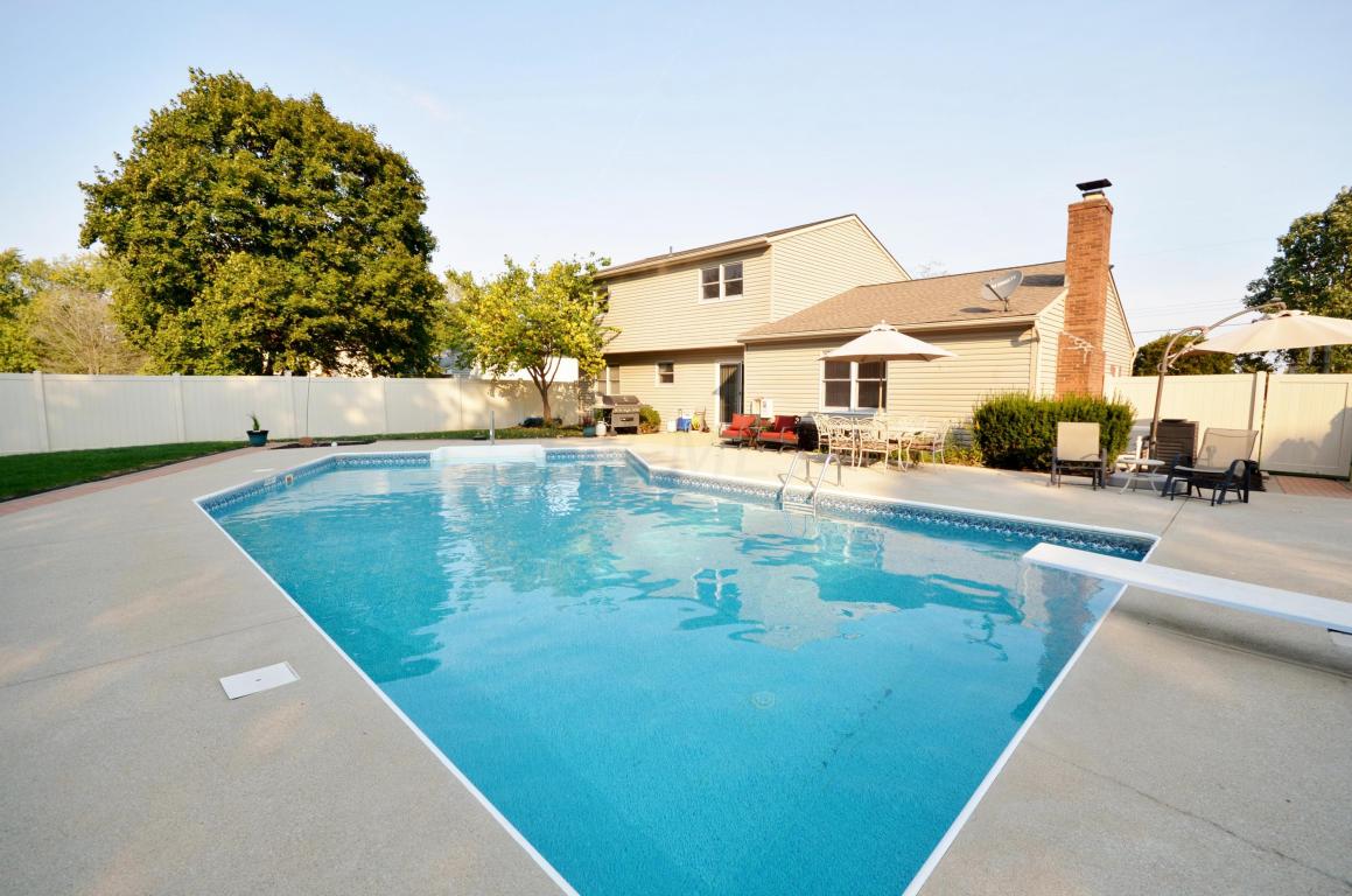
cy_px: 448
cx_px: 676
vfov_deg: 77.1
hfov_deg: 100.5
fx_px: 562
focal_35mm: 15
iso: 200
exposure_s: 1/250
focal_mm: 10
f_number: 8
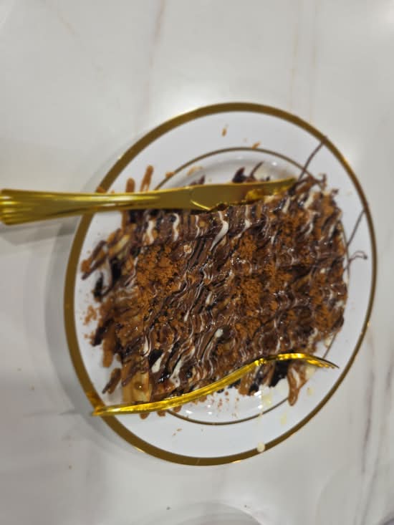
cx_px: 197
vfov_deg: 73.9
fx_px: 349
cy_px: 262
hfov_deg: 58.9
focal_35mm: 23
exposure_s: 1/60
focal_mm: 6.3
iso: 64
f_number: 1.7
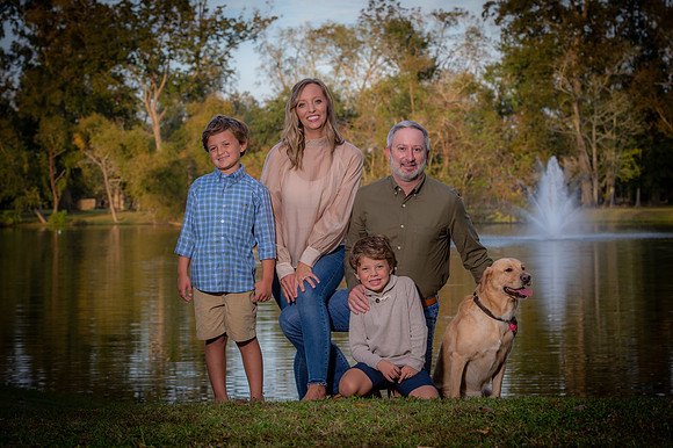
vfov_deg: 14.4
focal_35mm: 95
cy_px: 224
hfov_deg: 21.5
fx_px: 1775
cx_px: 336
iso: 400
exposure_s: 1/160
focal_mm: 95
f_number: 8
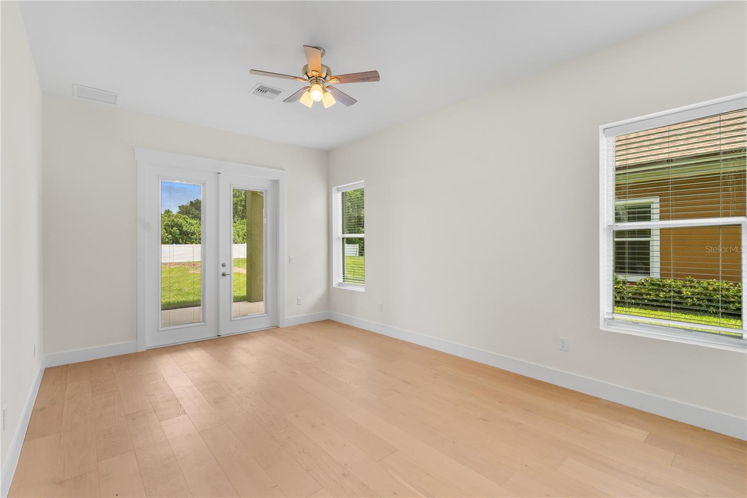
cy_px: 249
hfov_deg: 96.7
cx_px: 374
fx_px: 332
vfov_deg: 73.7
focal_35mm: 16
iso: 320
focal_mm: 16
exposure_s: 1/20
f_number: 8
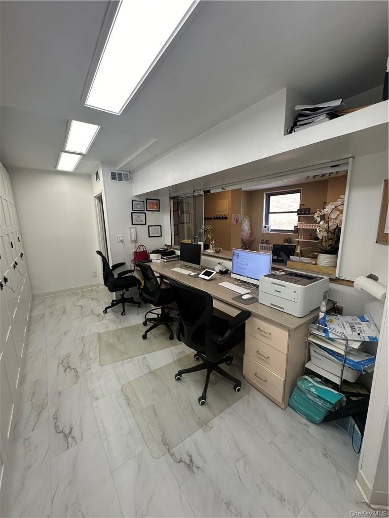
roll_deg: +1.3
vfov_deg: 102.1
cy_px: 259
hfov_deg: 85.7
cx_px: 194
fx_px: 210
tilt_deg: -11.7
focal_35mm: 14
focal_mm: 2.22
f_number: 2.2
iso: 160
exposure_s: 1/120
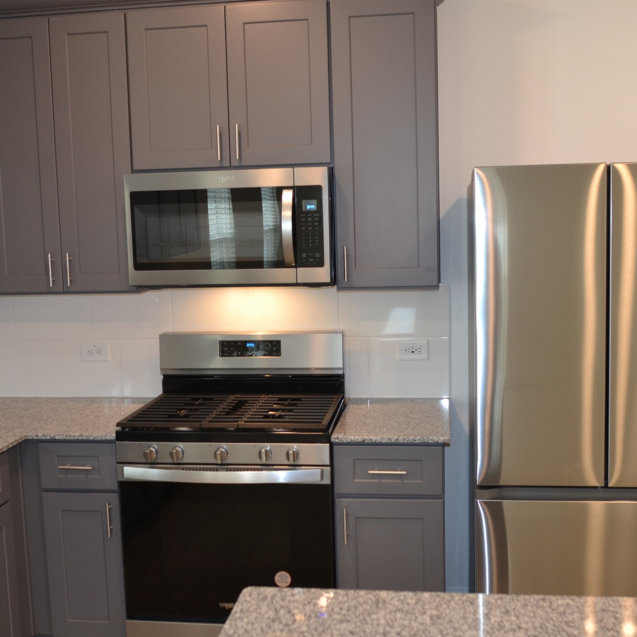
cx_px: 321
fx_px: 812
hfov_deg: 42.8
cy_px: 321
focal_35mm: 39
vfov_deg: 42.8
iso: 400
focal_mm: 20
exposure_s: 1/60
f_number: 2.5
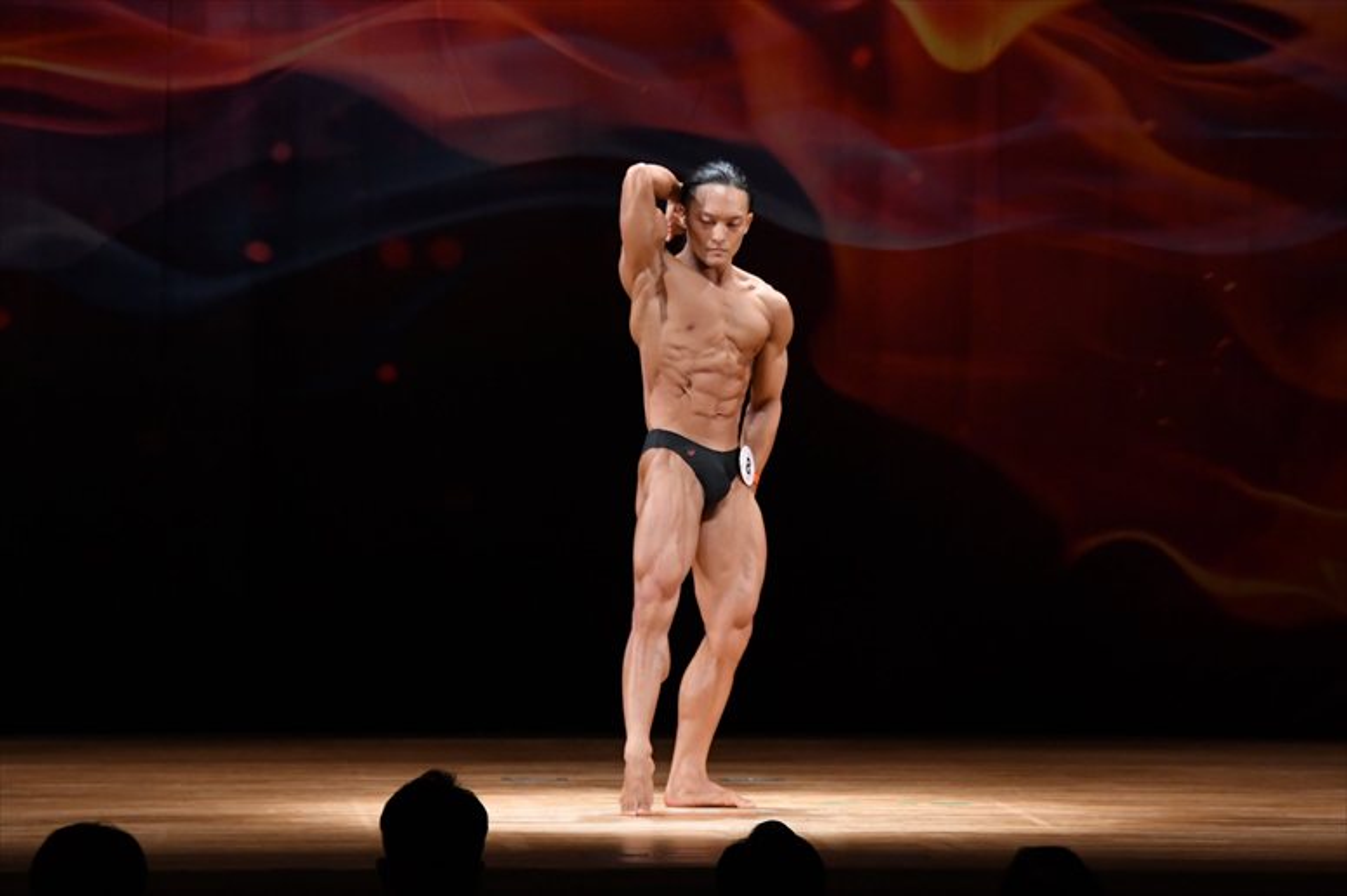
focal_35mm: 217
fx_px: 8116
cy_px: 448
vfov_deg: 6.3
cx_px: 674
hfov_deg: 9.5
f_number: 5.6
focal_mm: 145
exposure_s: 1/400
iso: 3200
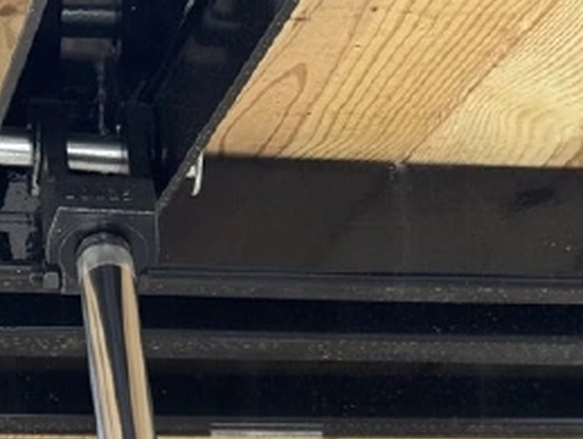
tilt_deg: -5.1
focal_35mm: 148
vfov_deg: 9.8
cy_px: 612
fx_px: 2496
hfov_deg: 13.3
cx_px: 367
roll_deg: -0.1
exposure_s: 1/82
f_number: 1.78
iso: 200
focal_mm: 6.76
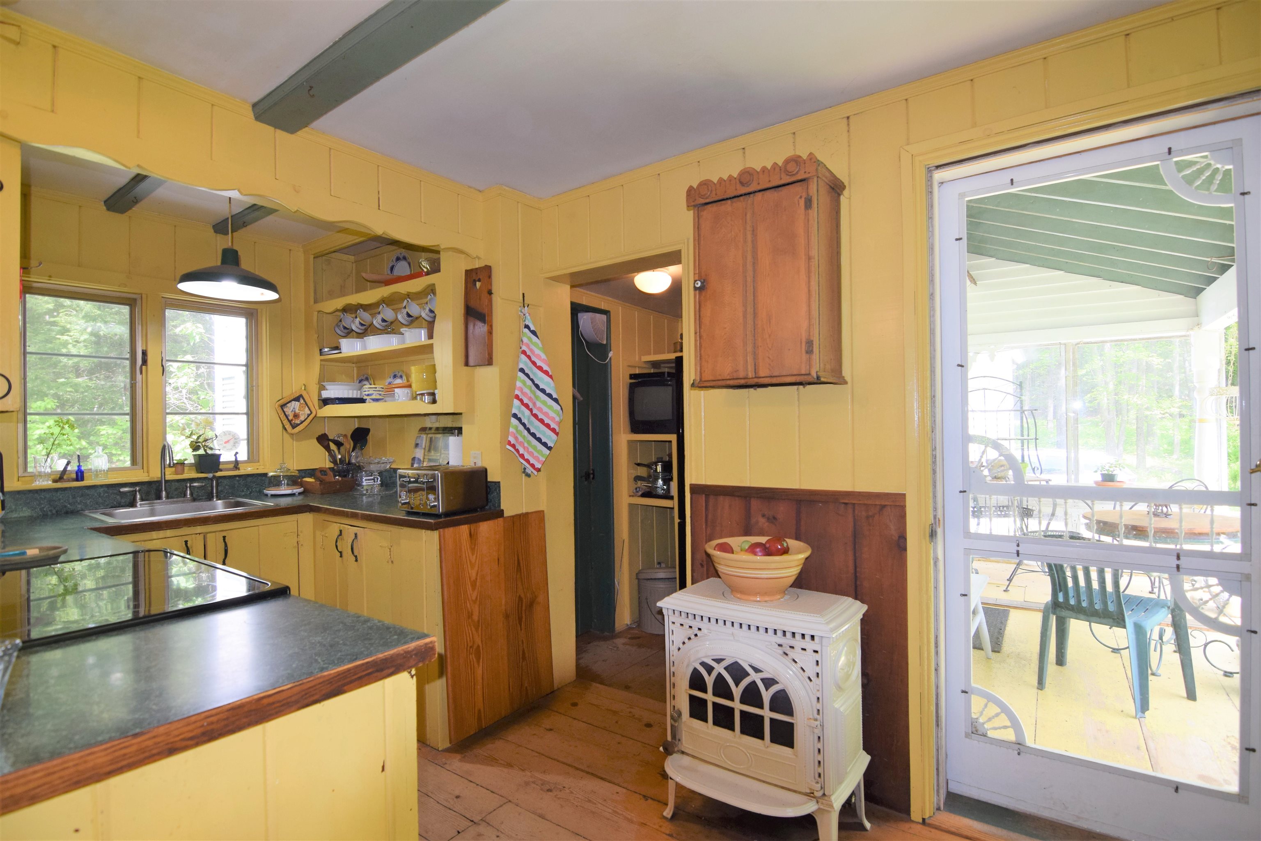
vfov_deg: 72.1
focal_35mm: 16
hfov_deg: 95.0
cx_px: 630
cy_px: 420
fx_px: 578
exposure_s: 1/125
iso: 450
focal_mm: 11
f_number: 5.6
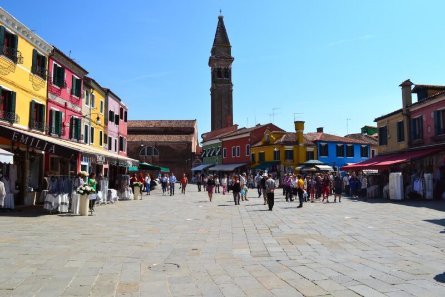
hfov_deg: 67.4
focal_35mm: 27
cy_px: 148
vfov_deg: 48.0
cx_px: 222
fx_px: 334
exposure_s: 1/500
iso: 400
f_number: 11
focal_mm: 18
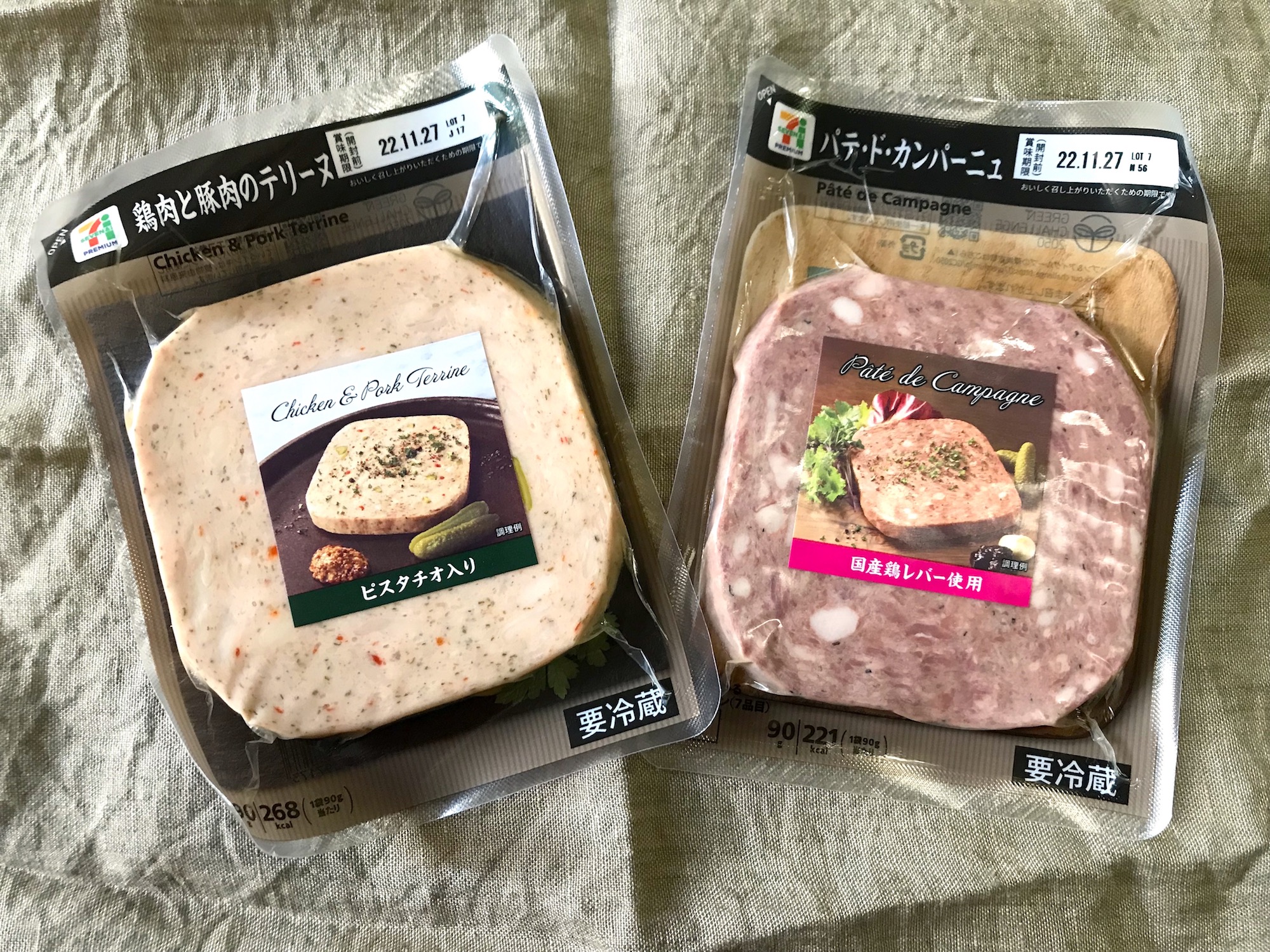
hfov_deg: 63.4
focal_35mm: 28
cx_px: 635
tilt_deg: -83.9
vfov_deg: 49.7
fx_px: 1027
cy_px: 476
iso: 64
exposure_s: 1/17
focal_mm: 3.99
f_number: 1.8
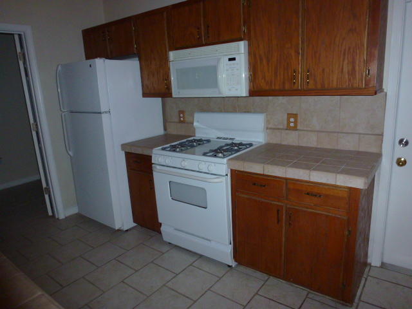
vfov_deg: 56.8
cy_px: 154
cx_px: 206
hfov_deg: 71.6
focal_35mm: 24
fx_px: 286
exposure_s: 1/60
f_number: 3.3
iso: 250
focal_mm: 4.3
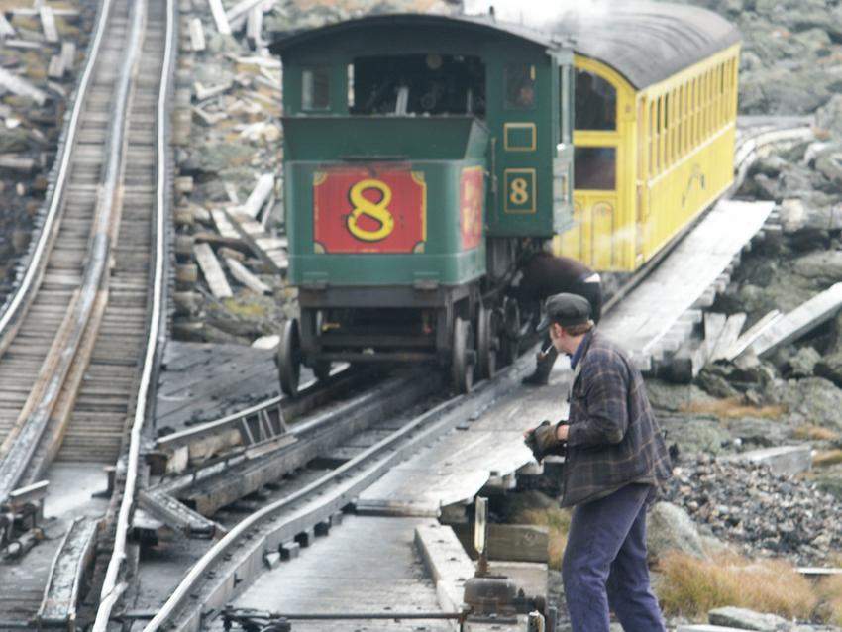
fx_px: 4234
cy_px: 316
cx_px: 421
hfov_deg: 11.4
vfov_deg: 8.5
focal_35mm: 174
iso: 100
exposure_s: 1/180
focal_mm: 44.07
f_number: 4
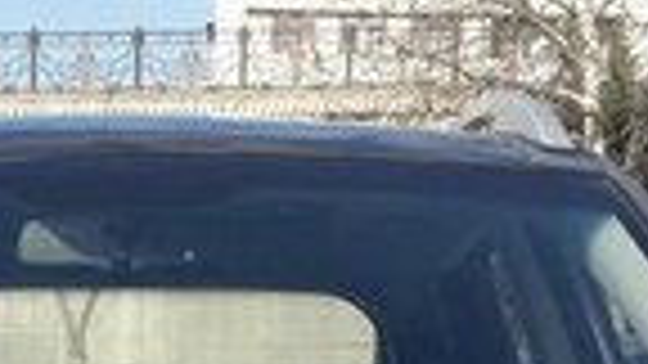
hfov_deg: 15.2
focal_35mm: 140
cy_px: 1072
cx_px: 72
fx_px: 2406
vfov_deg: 7.6
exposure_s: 1/1131
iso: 40
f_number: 1.9
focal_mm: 3.7
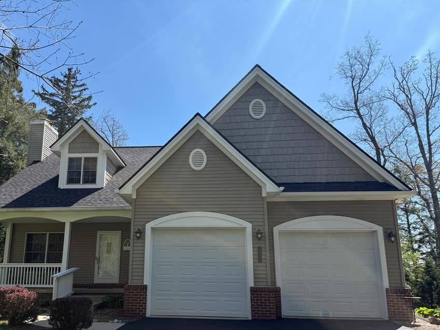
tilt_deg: +12.7
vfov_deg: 48.0
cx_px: 178
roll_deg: -0.2
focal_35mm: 29
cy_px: 198
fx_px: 369
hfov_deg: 61.2
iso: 80
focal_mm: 6.76
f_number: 1.78
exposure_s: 1/3279
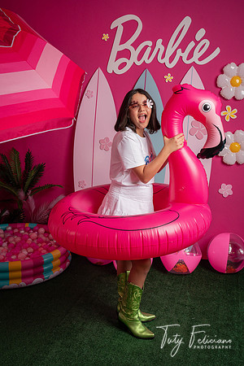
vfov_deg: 51.9
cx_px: 122
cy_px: 183
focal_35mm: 37
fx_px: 376
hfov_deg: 35.9
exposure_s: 1/125
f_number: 7.1
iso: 250
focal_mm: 37
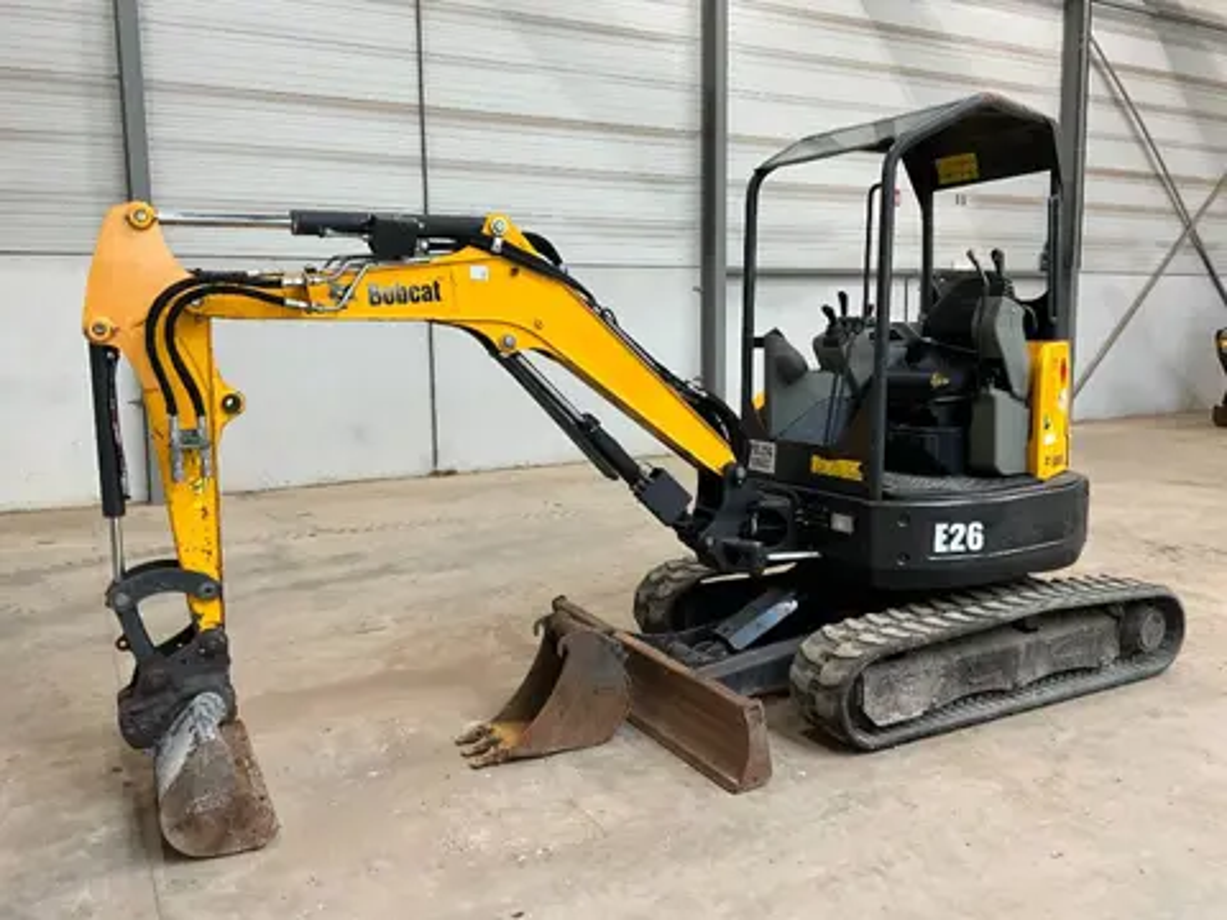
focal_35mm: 29
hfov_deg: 61.7
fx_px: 1028
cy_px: 460
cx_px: 614
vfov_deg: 48.2
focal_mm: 3
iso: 160
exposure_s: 1/60
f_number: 1.8
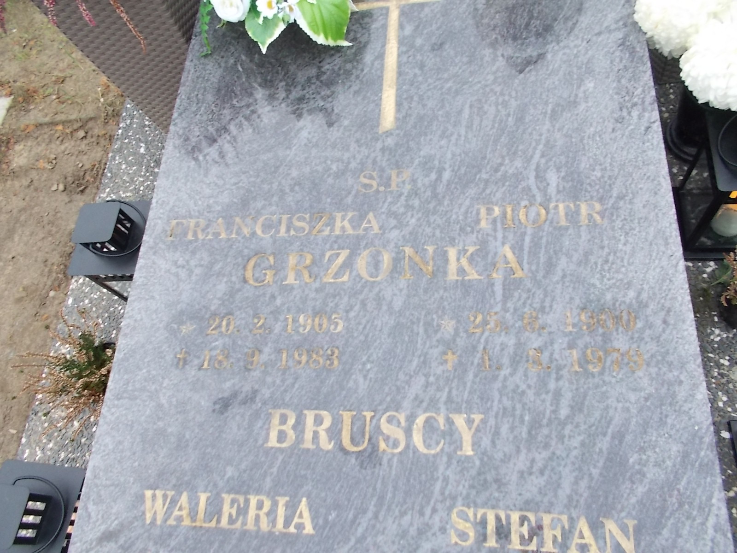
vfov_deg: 53.1
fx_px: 554
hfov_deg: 67.3
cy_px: 276
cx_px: 368
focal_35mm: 26
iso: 180
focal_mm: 4.6
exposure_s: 1/25
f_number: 3.2
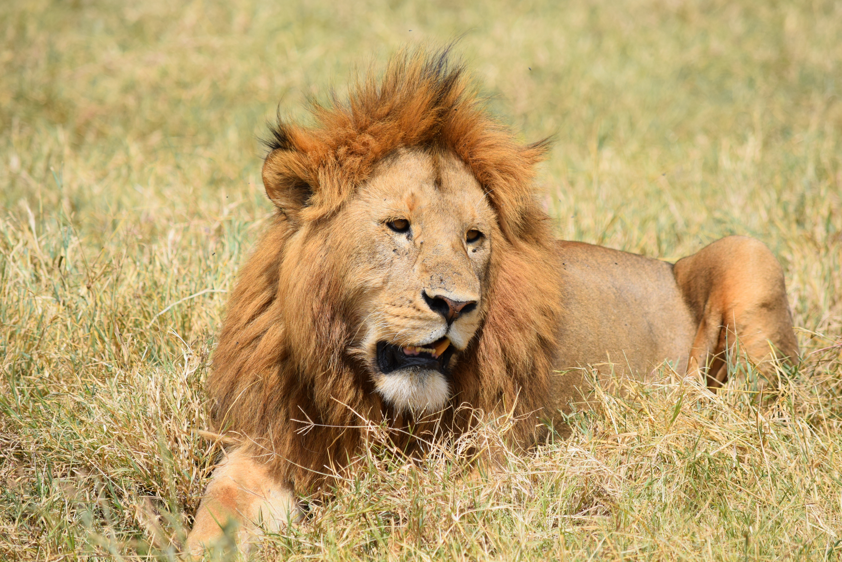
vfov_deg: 3.8
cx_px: 421
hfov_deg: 5.7
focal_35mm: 360
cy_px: 281
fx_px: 8419
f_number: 7.1
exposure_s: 1/800
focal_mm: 240
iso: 200
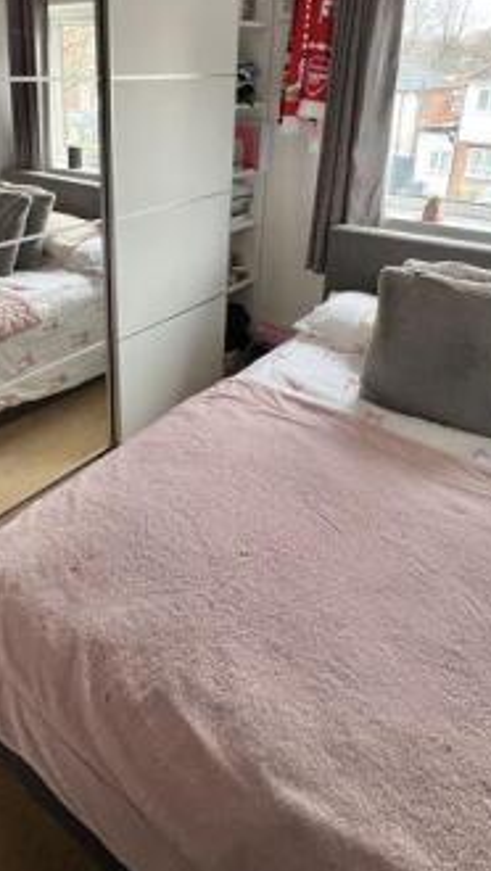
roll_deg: +0.9
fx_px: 578
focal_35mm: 25
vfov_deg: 72.3
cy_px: 307
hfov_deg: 45.2
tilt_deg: -20.8
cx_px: 157
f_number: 1.8
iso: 250
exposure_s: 1/71
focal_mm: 1.57
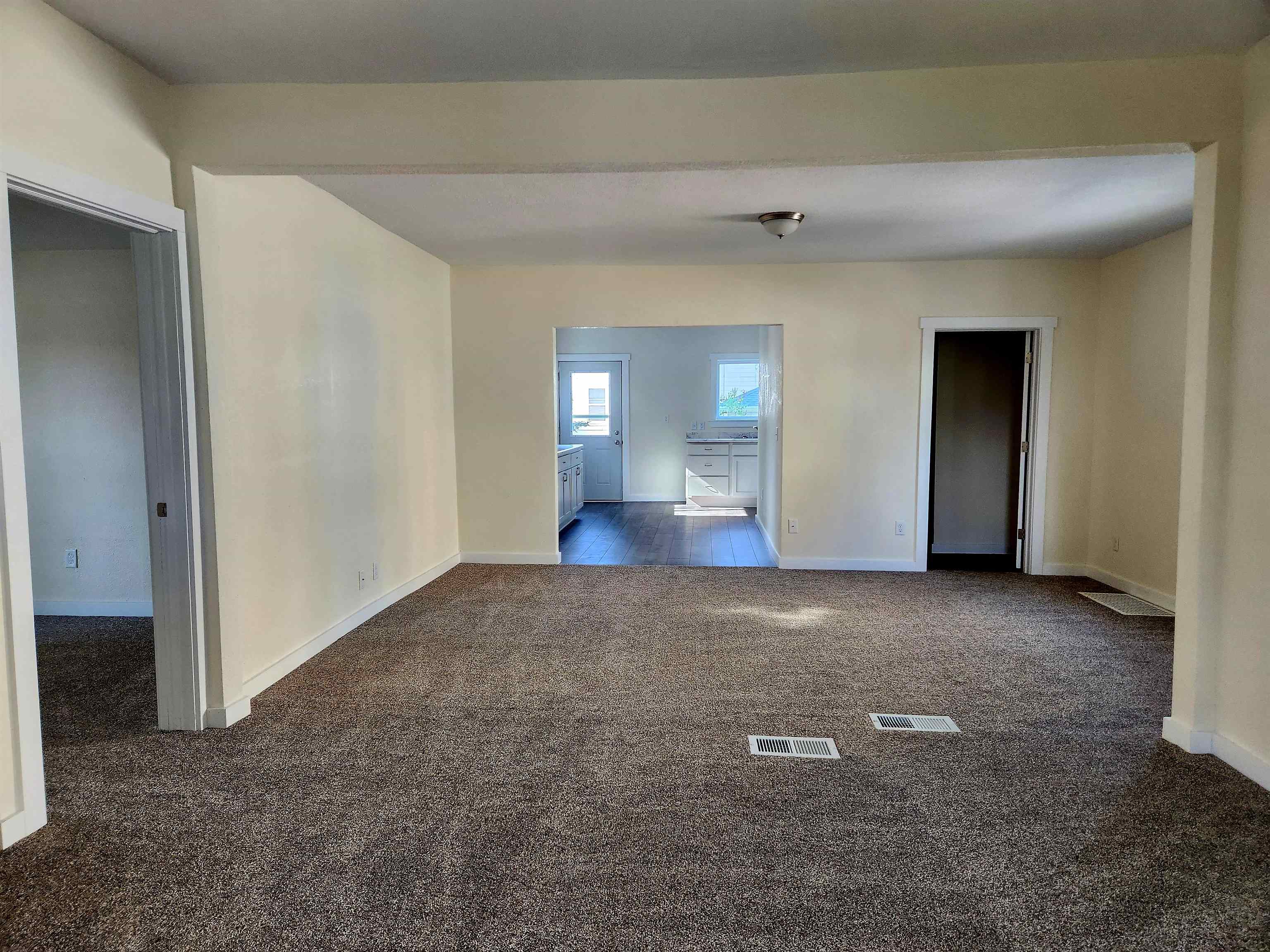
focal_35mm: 23
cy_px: 476
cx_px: 635
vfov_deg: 58.9
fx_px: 844
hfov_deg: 73.9
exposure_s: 1/120
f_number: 1.8
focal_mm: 5.4
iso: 160
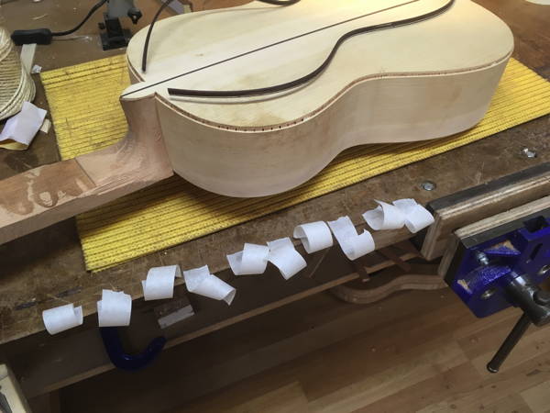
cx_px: 275
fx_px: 461
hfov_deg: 61.7
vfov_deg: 48.2
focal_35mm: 29
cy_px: 206
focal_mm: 4.15
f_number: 2.2
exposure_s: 1/33
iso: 64
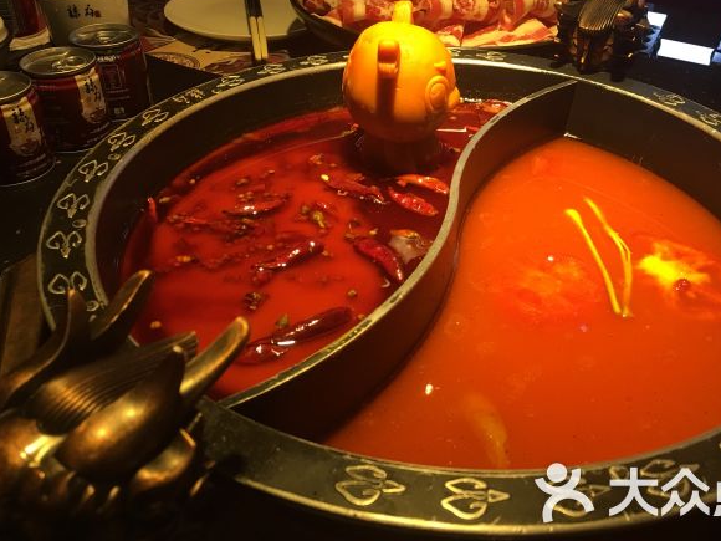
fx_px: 729
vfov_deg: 40.6
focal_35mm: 35
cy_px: 231
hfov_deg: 52.4
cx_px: 411
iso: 50
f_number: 2.2
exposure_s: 1/33
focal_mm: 4.15
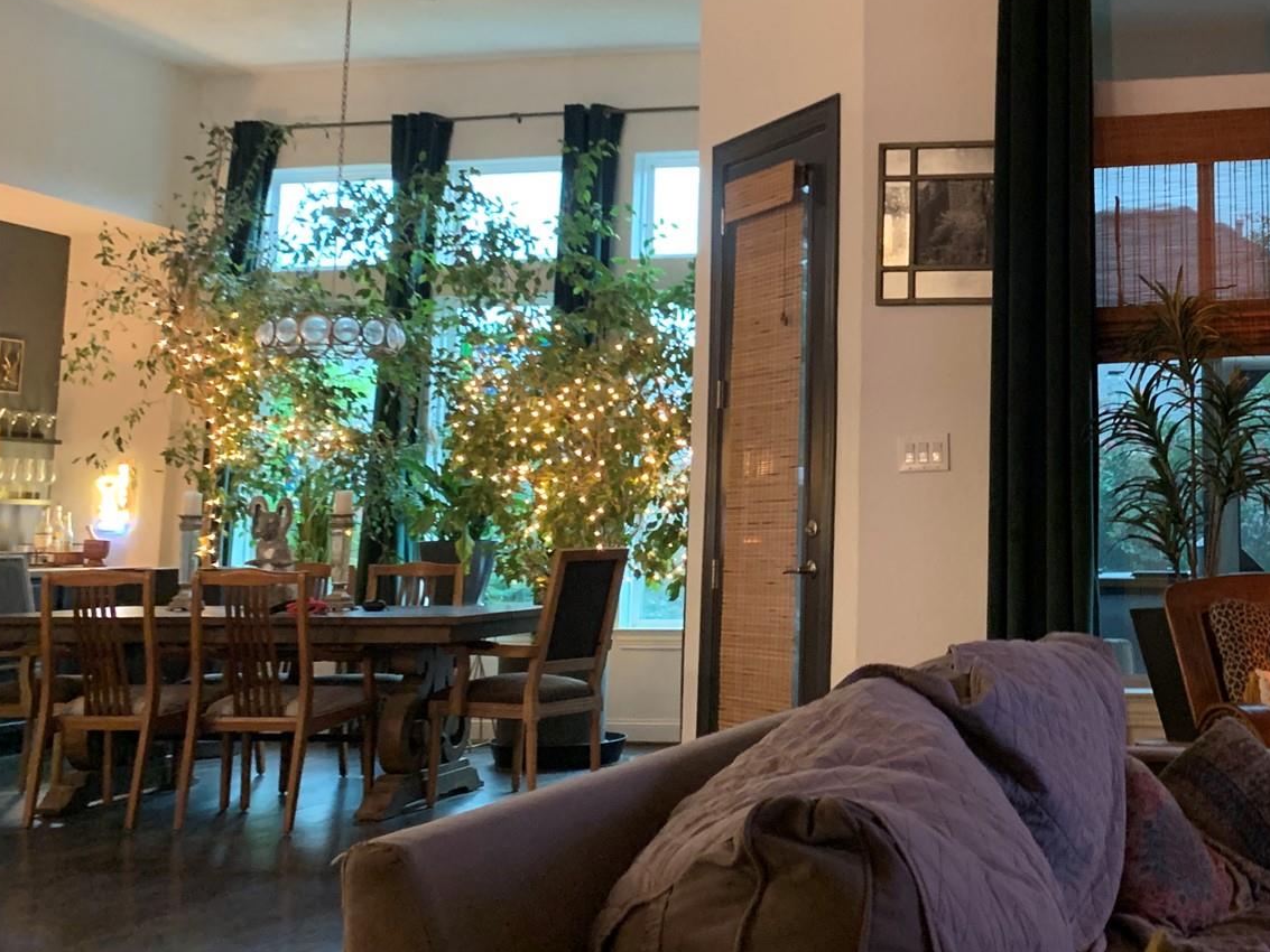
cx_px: 1049
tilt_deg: +8.1
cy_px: 290
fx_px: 1725
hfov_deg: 38.6
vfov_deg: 30.6
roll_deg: -0.4
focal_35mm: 47
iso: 500
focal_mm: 4.25
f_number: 1.8
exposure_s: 1/30
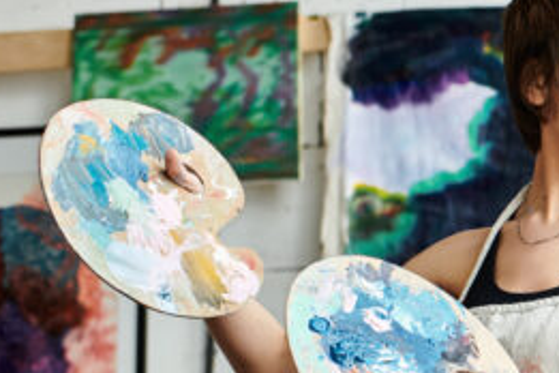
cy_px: 339
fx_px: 1599
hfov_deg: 18.0
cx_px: 795
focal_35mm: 103
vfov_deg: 13.2
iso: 200
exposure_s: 1/200
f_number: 3.2
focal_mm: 35
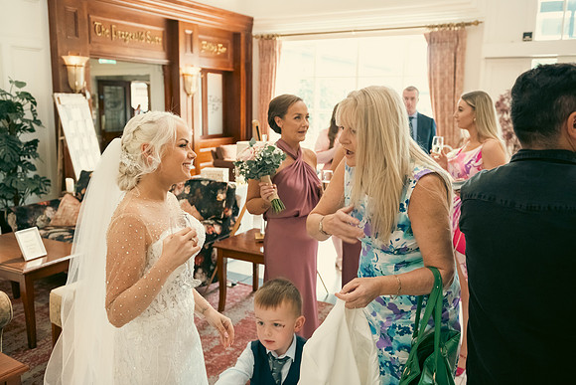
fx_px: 512
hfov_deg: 58.7
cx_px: 288
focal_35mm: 32
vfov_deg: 41.1
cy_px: 192
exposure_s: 1/160
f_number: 3.5
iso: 1000
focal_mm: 32
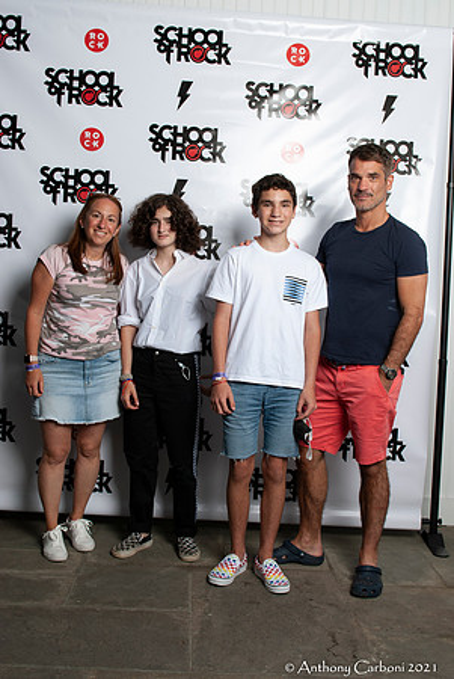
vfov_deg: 47.9
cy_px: 340
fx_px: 764
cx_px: 227
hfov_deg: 33.1
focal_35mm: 40
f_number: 5.6
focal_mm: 27
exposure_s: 1/200
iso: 100
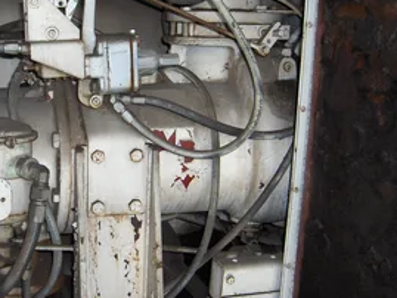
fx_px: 665
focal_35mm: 58
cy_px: 136
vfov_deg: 25.2
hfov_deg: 32.7
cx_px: 105
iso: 100
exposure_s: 1/60
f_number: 2.8
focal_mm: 8
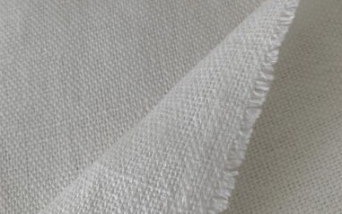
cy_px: 55
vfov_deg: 33.8
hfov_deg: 52.8
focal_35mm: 37
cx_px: 171
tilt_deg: -70.9
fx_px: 345
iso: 32
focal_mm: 4.25
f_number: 1.8
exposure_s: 1/122
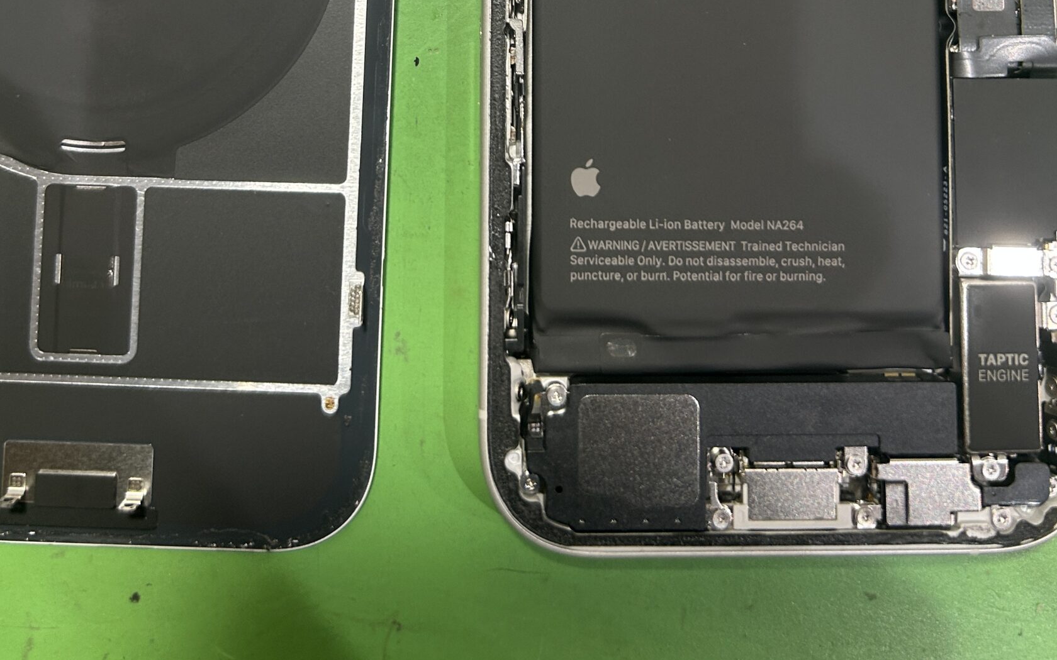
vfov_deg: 28.0
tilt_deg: -84.3
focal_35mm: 42
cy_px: -57
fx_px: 1210
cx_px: 473
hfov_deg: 47.1
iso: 64
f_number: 1.5
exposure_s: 1/60
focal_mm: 5.7
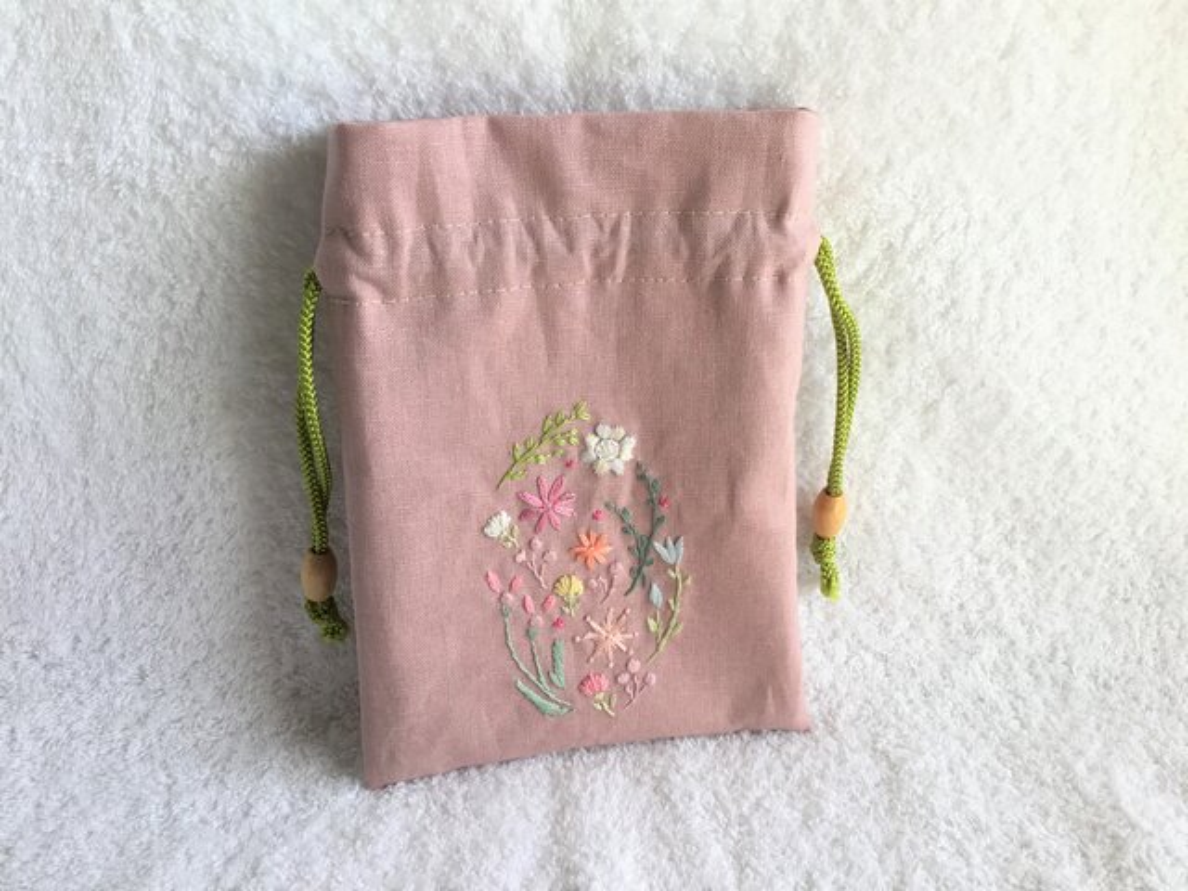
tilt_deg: -34.5
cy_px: 446
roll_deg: -1.5
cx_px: 594
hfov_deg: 58.4
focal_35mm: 31
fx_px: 1064
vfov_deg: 45.4
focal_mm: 3.3
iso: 40
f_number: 2.4
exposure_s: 1/120
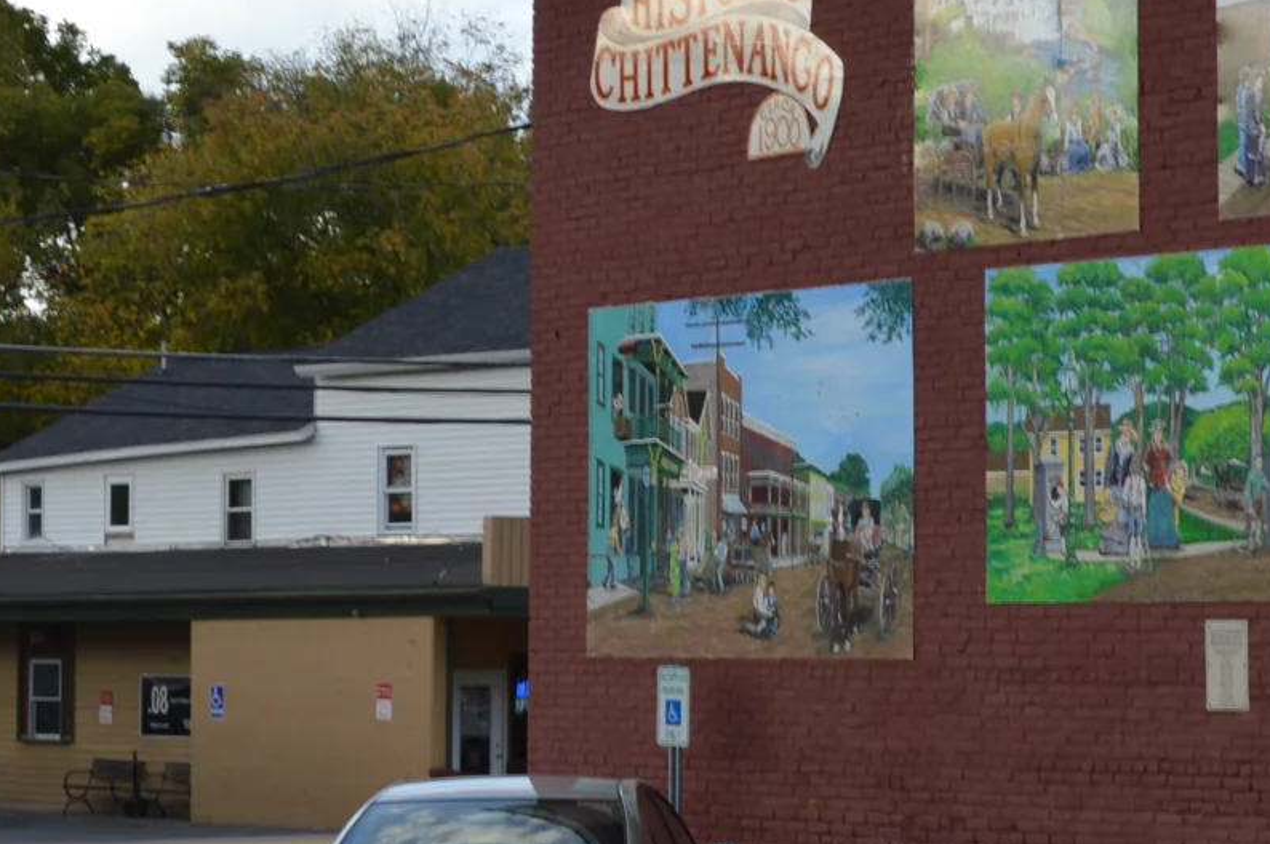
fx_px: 4089
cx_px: 829
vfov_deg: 11.8
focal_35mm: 116
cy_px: 294
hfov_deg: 17.6
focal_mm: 24
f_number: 5.6
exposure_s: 1/125
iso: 110
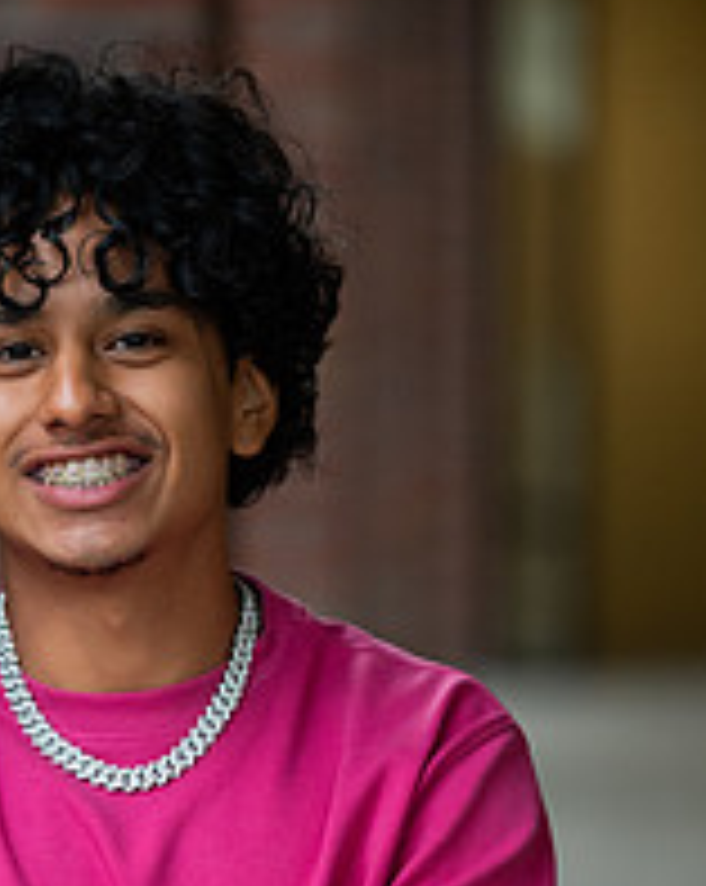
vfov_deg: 6.7
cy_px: 796
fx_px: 7592
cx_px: 81
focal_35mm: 290
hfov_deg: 5.3
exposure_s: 1/250
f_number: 2.8
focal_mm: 135
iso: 1250
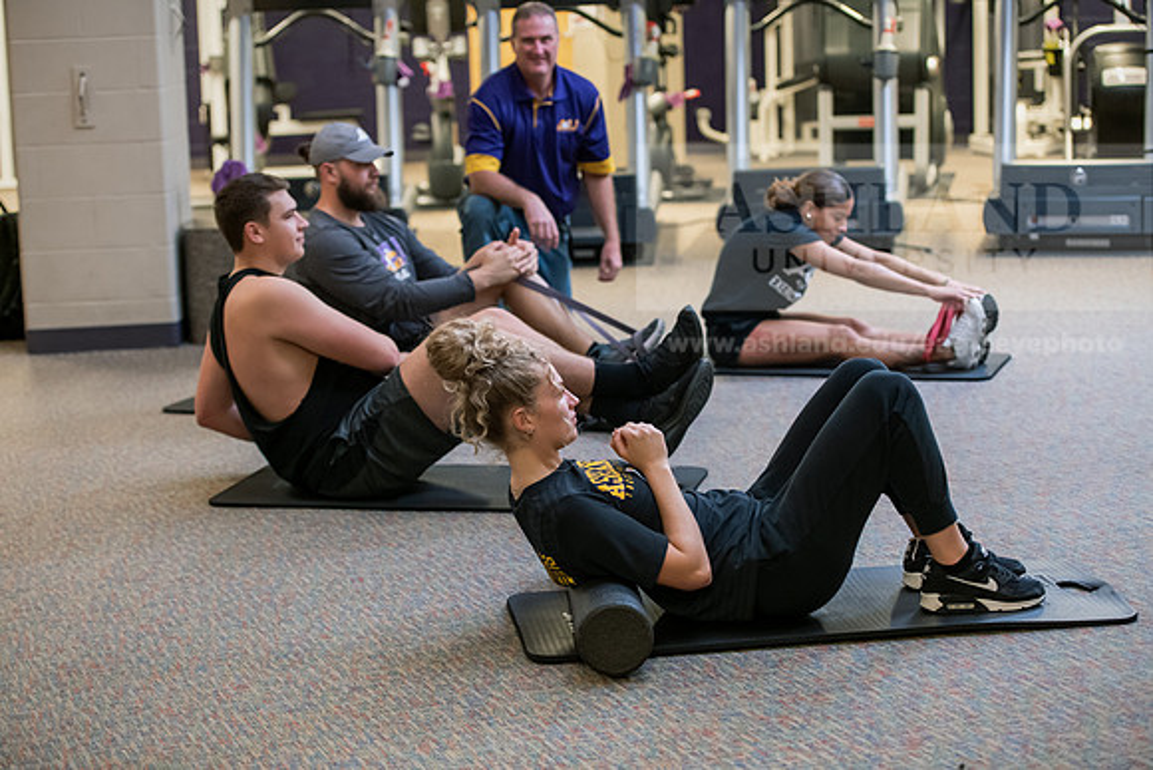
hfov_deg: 28.8
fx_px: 2242
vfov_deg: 19.5
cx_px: 576
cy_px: 385
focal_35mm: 70
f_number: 3.2
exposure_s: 1/200
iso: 1600
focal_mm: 70
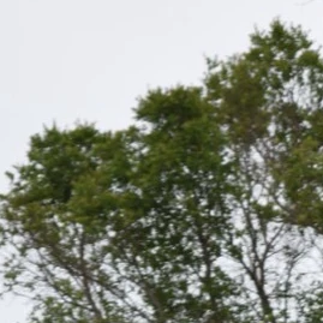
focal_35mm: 1364
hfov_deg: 1.3
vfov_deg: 1.3
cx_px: 461
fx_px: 14399
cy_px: 590
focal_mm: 180
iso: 100
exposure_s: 1/160
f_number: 6.3
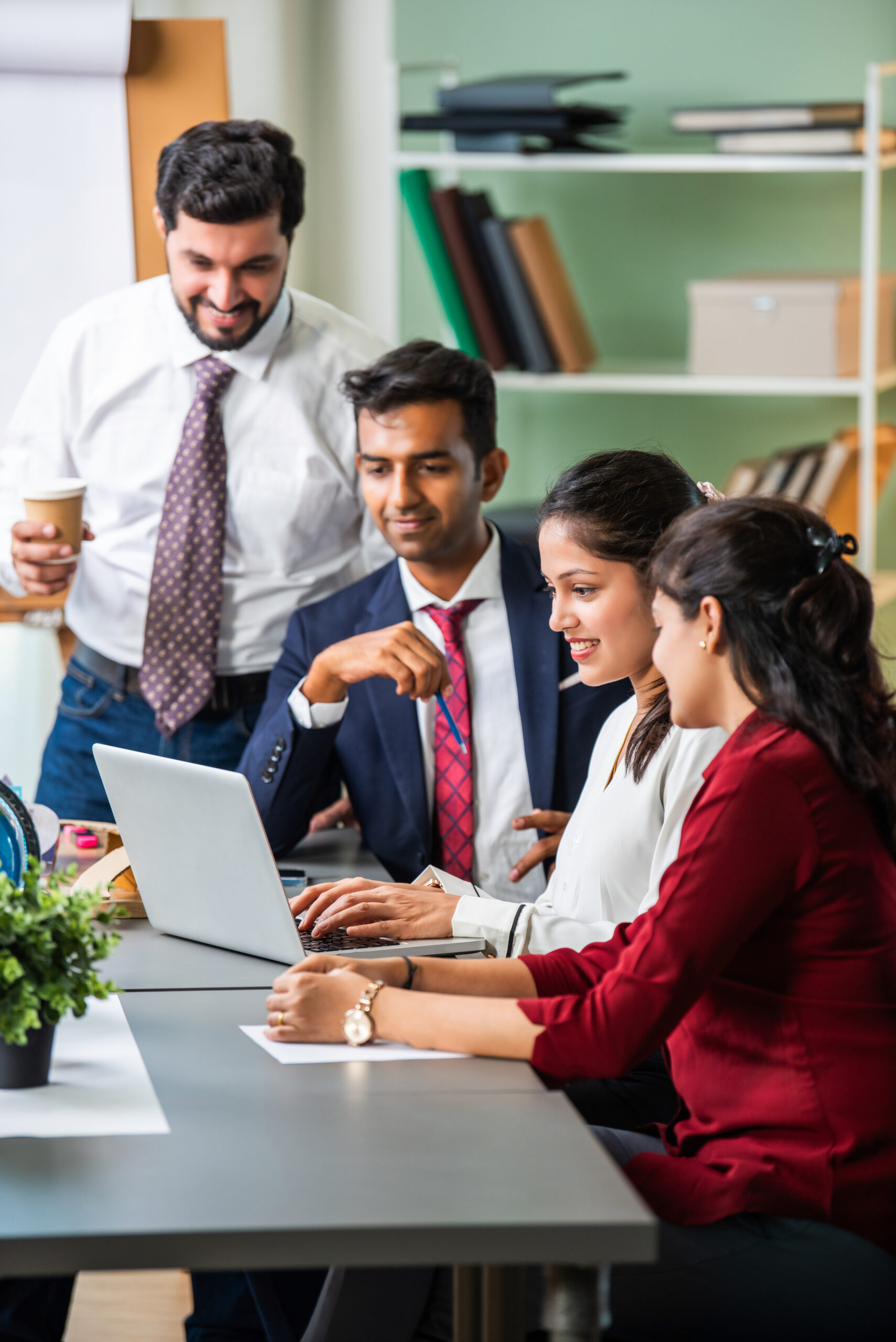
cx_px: 448
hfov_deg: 8.6
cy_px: 671
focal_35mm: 160
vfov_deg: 12.8
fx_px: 5967
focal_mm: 160
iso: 250
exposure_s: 1/125
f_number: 3.2
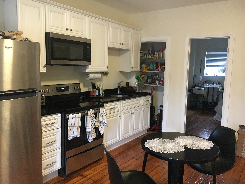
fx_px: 205
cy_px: 92
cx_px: 122
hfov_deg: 61.7
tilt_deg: -7.0
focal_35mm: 29
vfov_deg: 48.2
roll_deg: -1.0
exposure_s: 1/20
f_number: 2.2
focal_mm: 4.15
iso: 200
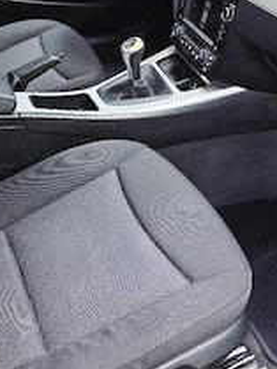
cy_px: 148
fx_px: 469
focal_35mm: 44
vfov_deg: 42.7
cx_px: 152
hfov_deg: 32.9
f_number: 1.7
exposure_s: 1/182
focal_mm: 6.3
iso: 100
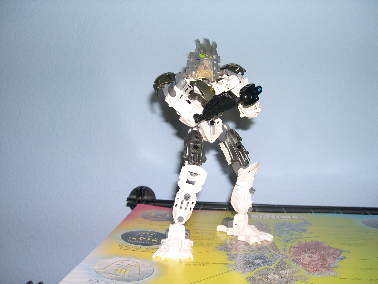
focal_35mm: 38
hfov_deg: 49.0
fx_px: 415
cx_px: 189
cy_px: 142
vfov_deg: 37.7
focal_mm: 8
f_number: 2.8
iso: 100
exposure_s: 1/60
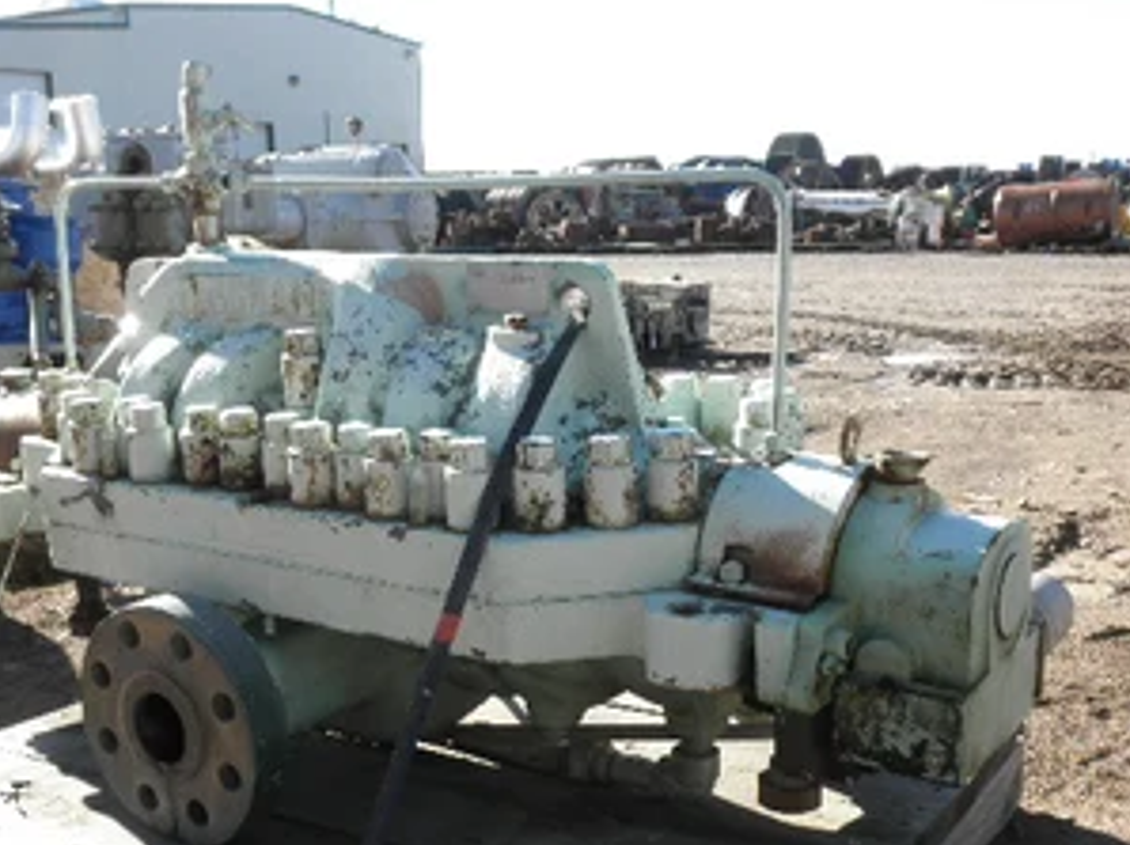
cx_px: 466
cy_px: 542
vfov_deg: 30.7
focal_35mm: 47
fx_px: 1533
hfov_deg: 40.3
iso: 64
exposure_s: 1/320
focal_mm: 6.1
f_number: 3.2
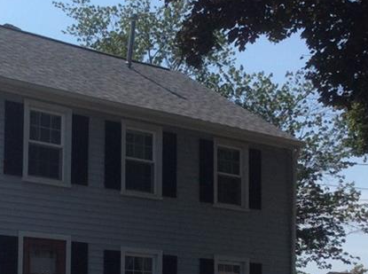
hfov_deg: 24.5
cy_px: 256
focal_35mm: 79
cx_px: 92
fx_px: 838
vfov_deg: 18.2
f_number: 2.4
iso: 32
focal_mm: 3.3
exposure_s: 1/1972
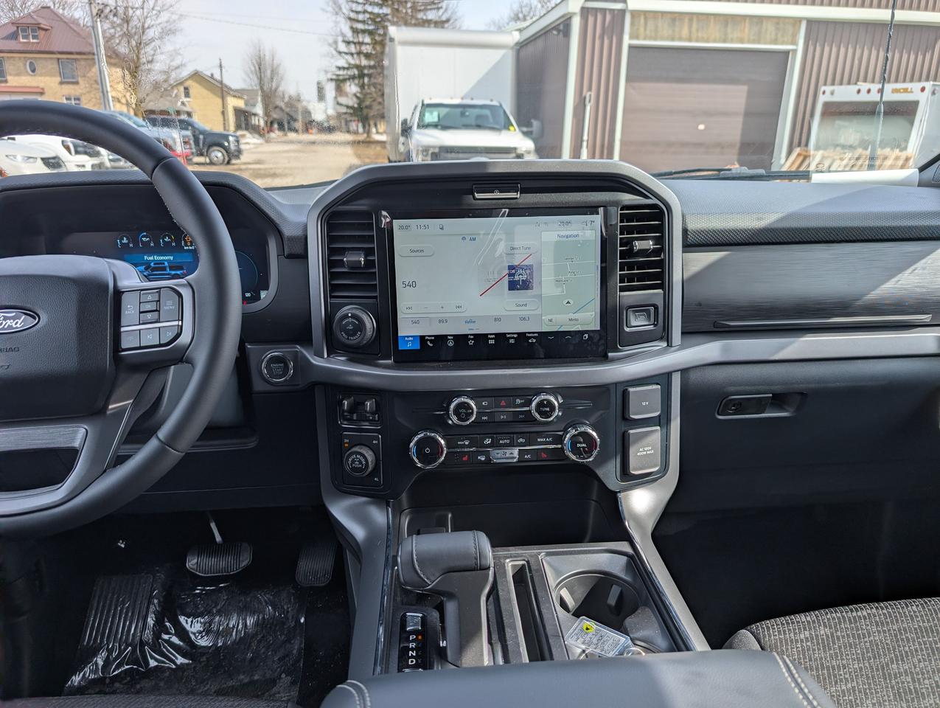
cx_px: 470
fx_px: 653
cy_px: 354
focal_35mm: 24
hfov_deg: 71.5
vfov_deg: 56.9
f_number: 1.68
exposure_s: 1/420
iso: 18
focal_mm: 6.9
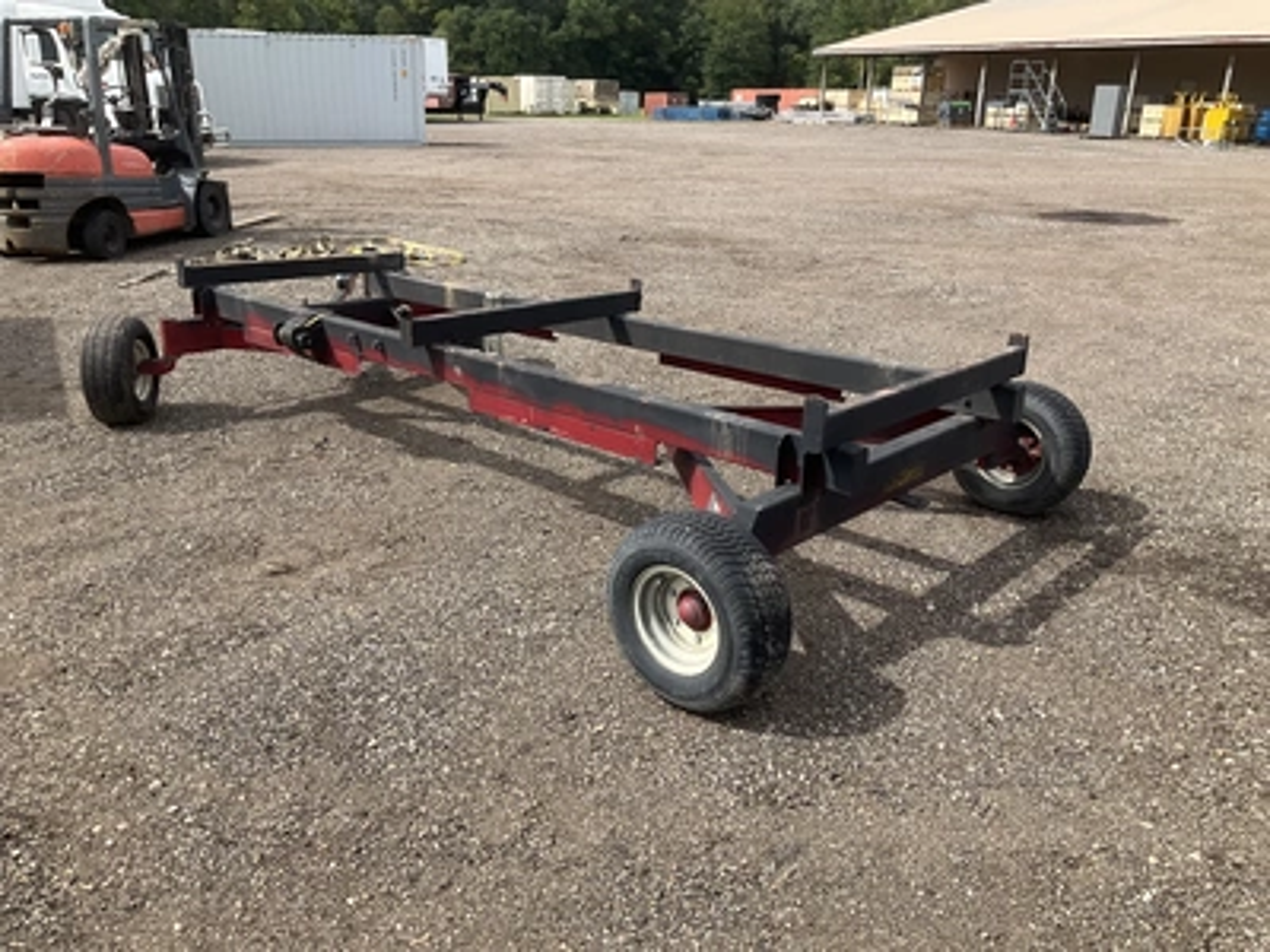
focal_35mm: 29
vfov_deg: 48.2
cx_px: 635
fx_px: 1064
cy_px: 476
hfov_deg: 61.7
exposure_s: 1/1121
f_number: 1.8
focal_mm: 3
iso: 25
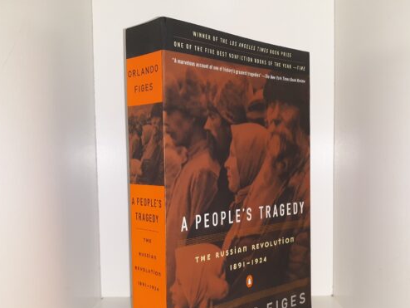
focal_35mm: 34
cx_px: 217
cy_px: 186
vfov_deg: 41.6
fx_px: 403
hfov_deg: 53.9
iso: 64
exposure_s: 1/120
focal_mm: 3.7
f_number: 1.7
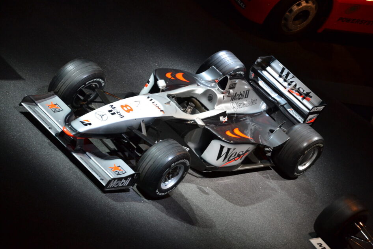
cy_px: 124
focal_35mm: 171
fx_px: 1767
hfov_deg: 12.0
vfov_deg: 8.1
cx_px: 196
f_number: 5.6
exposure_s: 1/125
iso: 900
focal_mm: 105
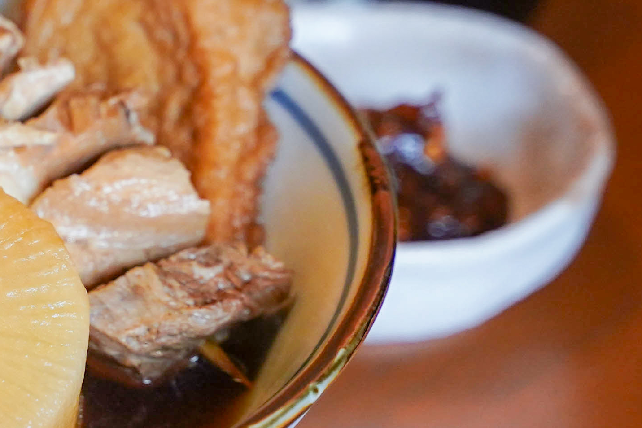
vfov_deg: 4.5
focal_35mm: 308
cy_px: 258
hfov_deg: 6.6
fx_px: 5492
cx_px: -153
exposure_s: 1/320
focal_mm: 75
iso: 1600
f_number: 3.5
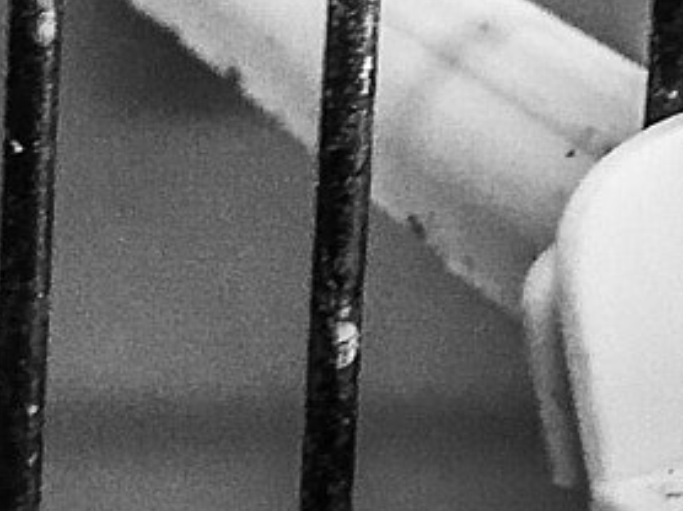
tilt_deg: -6.2
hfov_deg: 10.9
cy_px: -216
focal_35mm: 167
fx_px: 3292
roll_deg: -1.5
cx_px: -617
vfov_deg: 8.7
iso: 32
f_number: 2.2
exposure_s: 1/50
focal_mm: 4.15
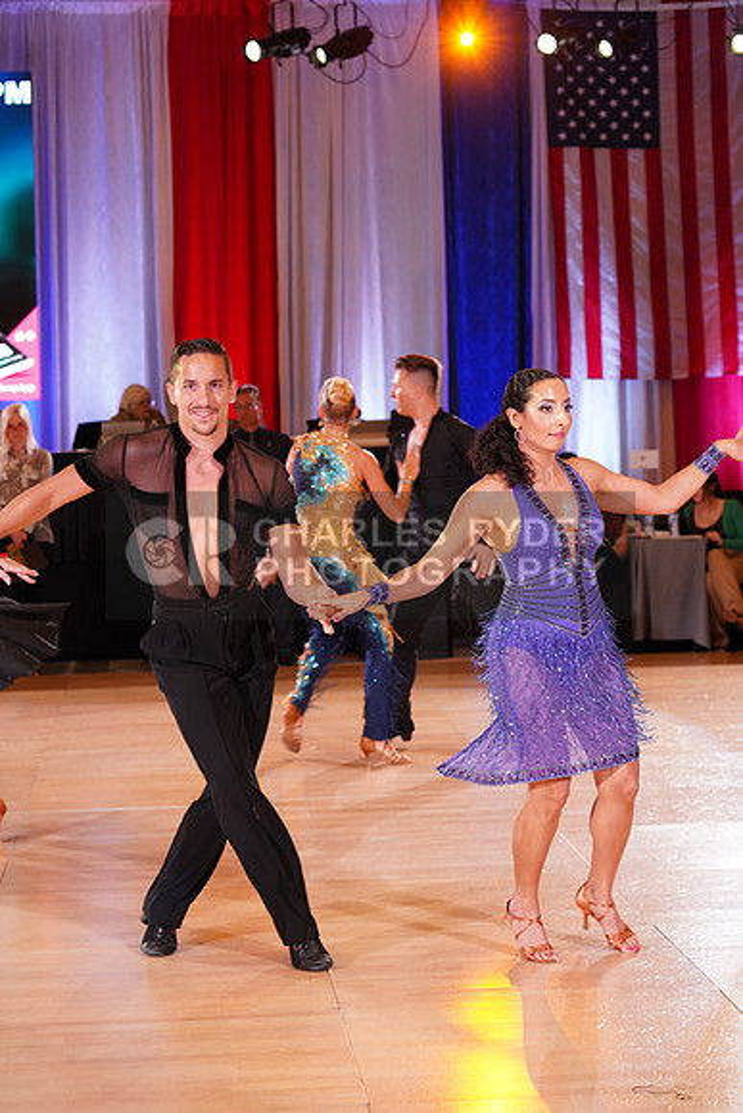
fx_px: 2661
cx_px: 372
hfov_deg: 15.9
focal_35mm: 86
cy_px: 556
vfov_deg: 23.6
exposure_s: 1/160
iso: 1600
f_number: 4.5
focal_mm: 86
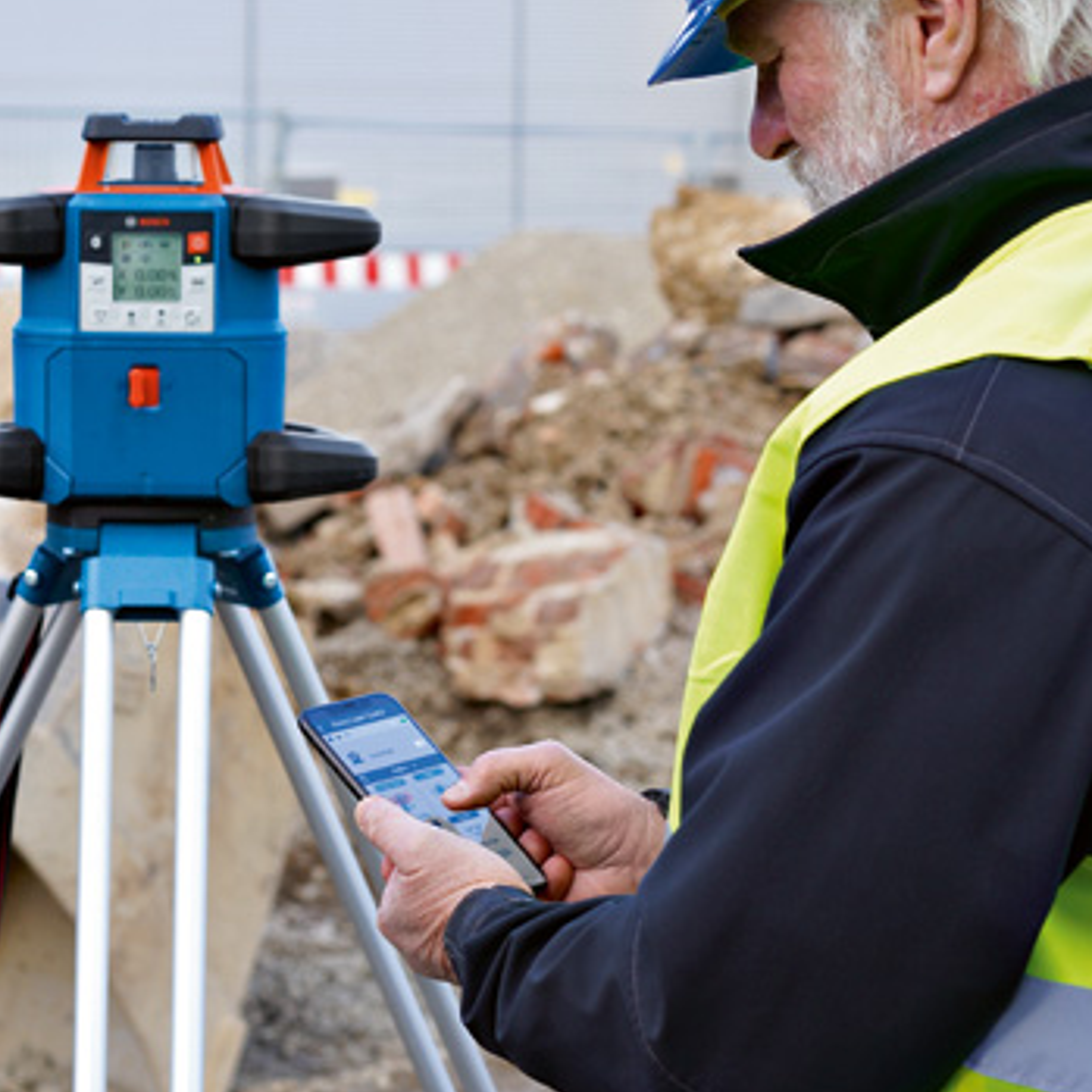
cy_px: 430
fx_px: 3819
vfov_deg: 16.3
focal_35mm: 107
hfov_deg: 16.2
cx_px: 247
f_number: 5
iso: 160
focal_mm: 55
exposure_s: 1/50
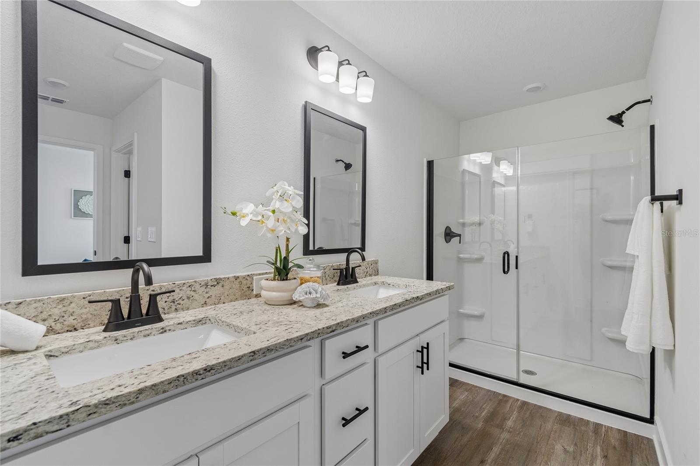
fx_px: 292
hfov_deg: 100.4
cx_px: 350
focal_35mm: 15
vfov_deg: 77.3
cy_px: 233
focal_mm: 10
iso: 100
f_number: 7.1
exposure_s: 1/13
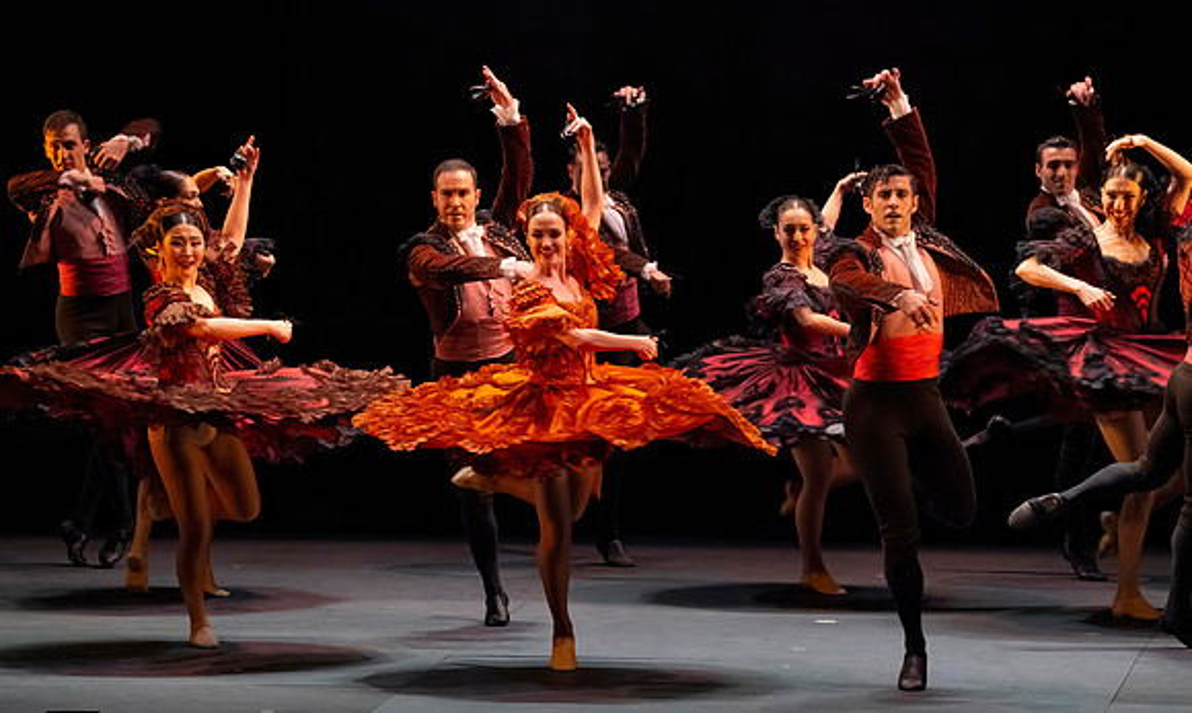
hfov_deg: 7.0
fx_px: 9732
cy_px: 397
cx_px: 596
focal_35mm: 303
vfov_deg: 4.2
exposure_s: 1/400
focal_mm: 294
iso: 16000
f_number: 10
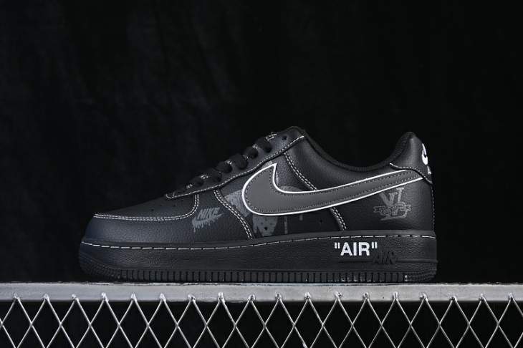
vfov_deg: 18.2
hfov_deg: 27.0
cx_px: 262
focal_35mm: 75
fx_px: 1089
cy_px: 174
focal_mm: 50
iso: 160
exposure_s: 1/60
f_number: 6.3
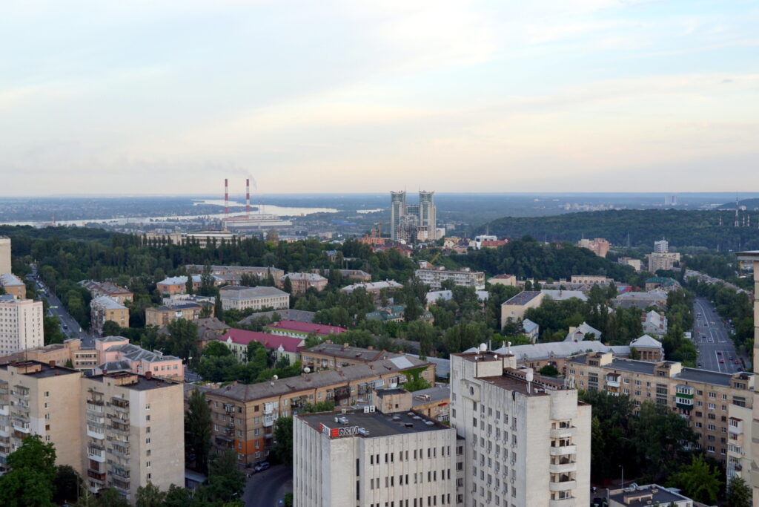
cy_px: 254
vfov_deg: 29.9
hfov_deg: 43.6
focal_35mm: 45
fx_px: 949
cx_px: 380
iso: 400
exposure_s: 1/125
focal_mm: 30
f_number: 8
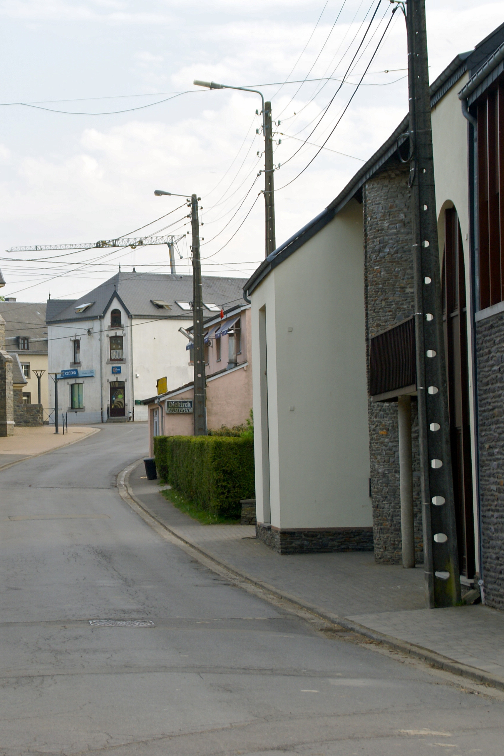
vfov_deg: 20.1
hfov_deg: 13.4
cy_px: 378
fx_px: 2136
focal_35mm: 102
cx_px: 63
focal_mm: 45
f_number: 7.1
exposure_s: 1/160
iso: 100
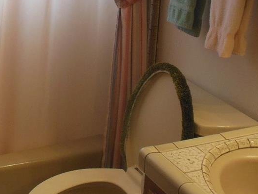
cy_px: 48
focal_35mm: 71
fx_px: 529
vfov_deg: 20.6
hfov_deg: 26.7
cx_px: 36
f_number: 3.2
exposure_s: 1/30
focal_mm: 4.5
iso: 200
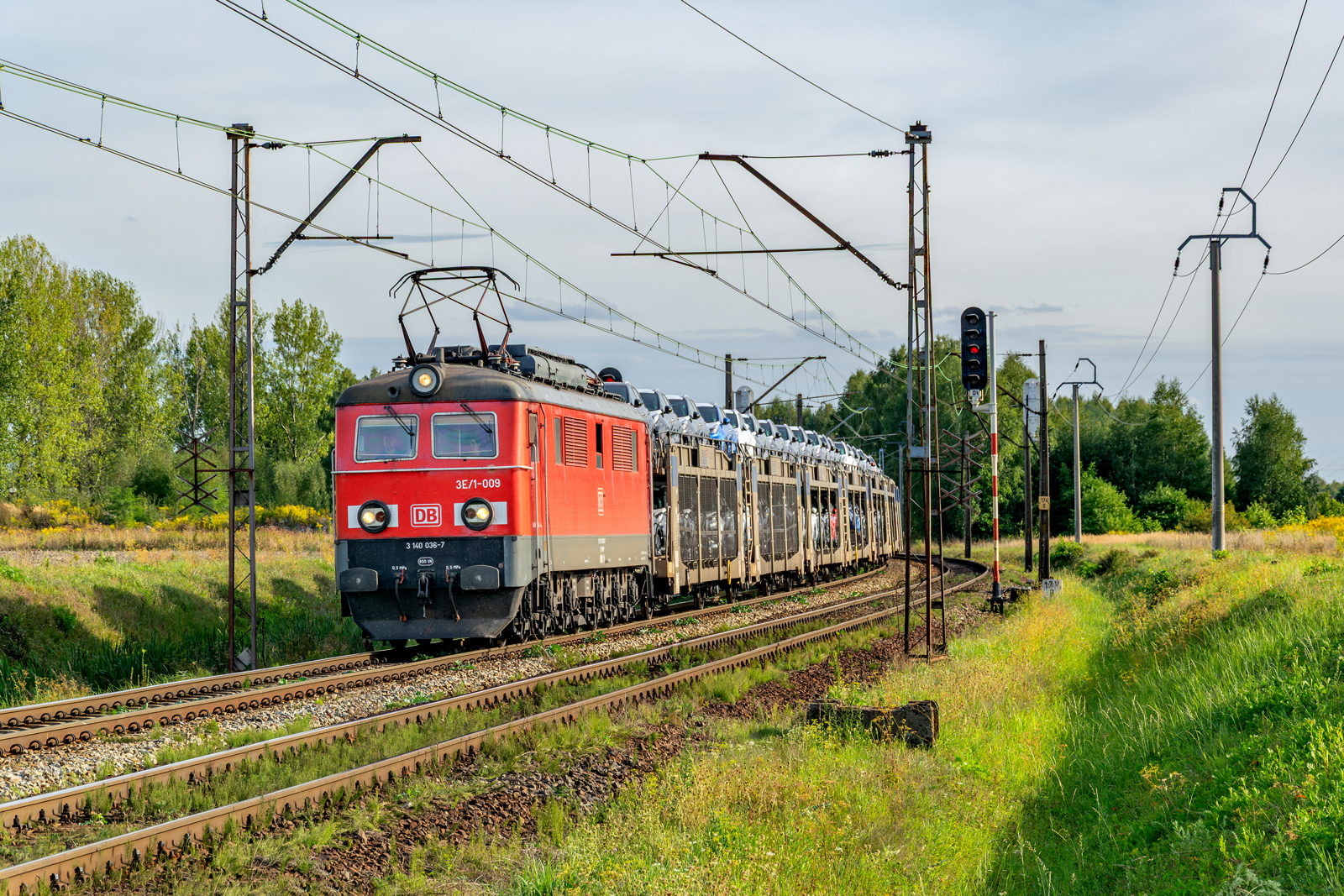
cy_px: 448
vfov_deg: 13.0
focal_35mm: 105
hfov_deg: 19.5
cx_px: 672
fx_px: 3920
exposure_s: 1/500
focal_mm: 70
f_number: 8
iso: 200
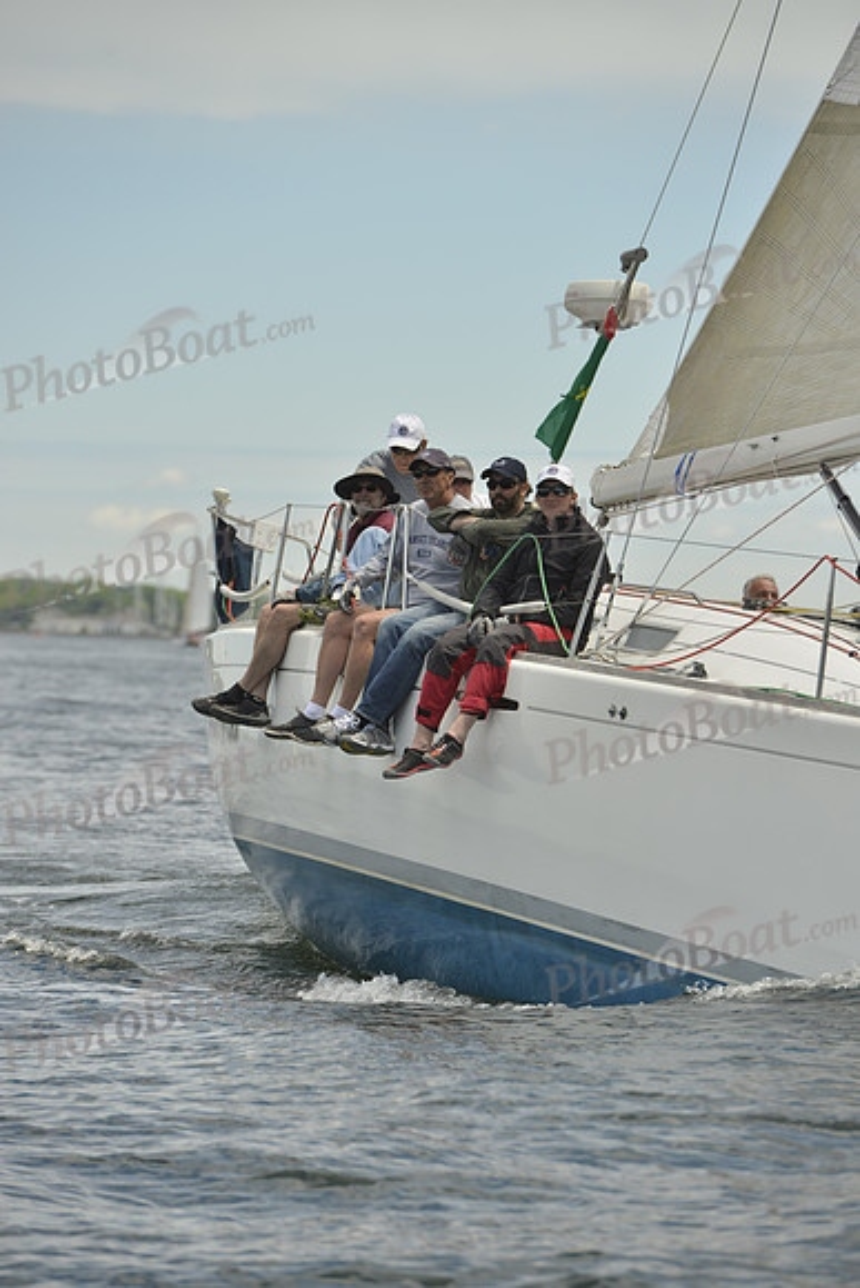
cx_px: 430
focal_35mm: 200
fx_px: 7162
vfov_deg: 10.3
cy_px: 644
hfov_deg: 6.9
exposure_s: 1/1600
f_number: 7.1
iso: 280
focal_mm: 200
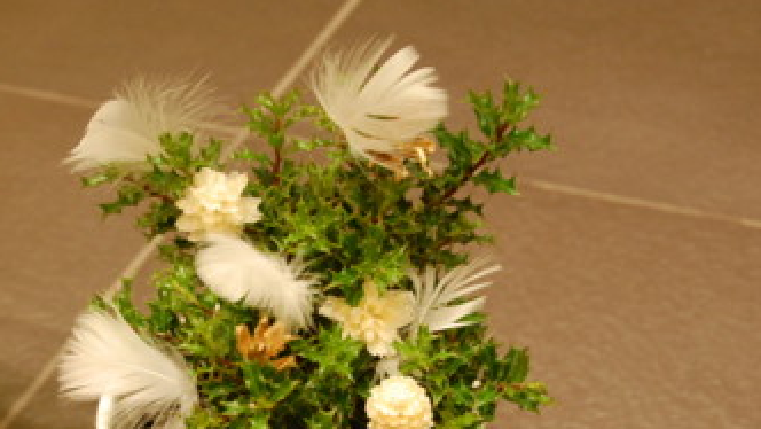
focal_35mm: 96
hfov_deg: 22.3
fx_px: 1932
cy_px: 318
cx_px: 330
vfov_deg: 12.6
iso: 1600
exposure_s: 1/20
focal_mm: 45
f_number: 8
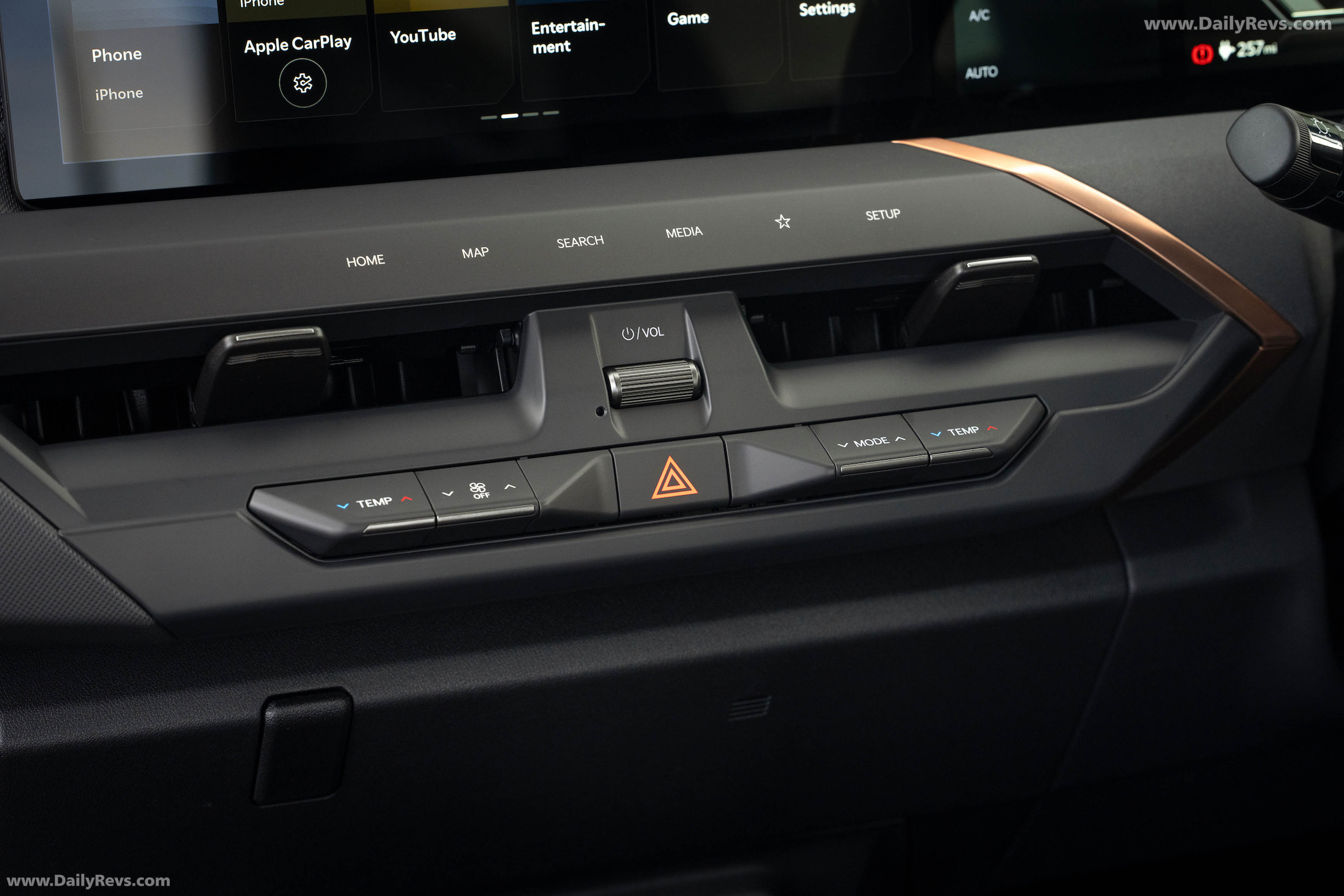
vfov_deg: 16.1
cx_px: 672
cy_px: 448
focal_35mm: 85
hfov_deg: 23.9
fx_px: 3173
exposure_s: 1/60
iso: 1000
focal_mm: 85
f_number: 7.1
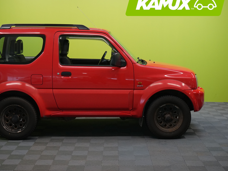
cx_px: 90
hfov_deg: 33.7
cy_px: 78
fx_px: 375
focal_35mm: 57
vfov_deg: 25.7
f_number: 7.1
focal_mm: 47
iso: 2000
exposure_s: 1/30
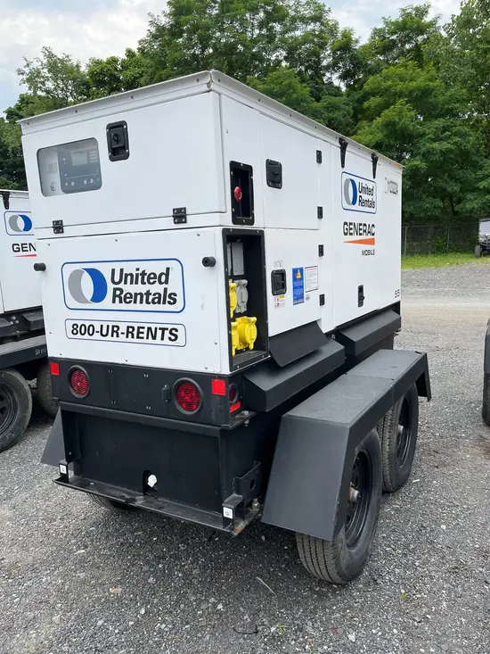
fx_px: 491
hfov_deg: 53.1
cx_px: 245
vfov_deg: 67.3
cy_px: 327
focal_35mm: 26
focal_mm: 5.1
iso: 50
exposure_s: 1/1957
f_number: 1.6
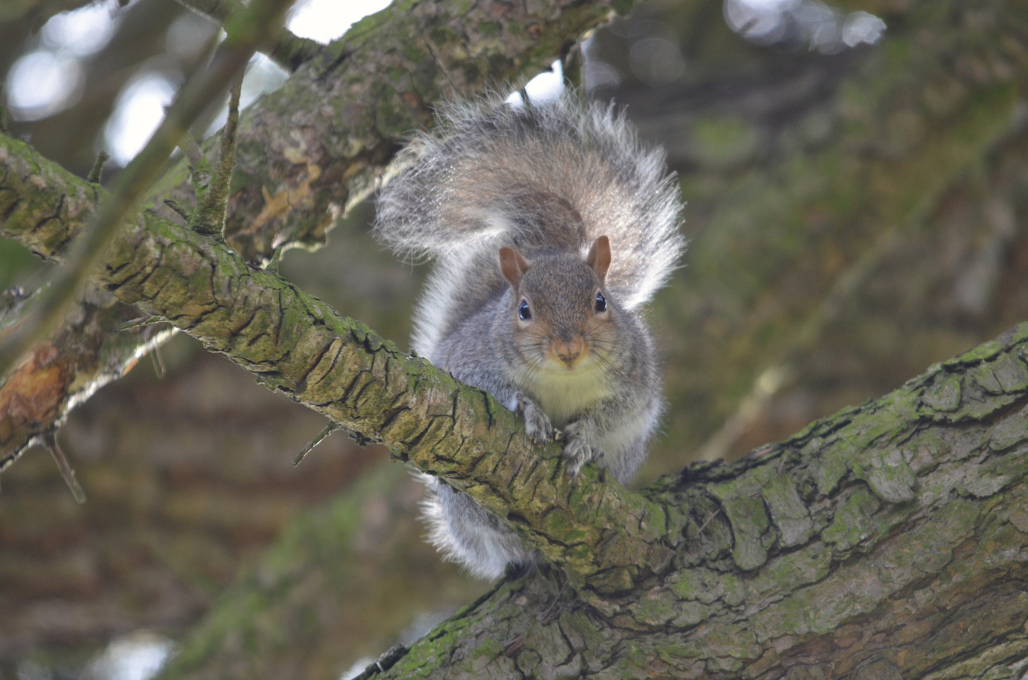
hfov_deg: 2.8
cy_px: 340
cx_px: 514
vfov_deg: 1.8
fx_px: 21370
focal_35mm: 750
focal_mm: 500
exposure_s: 1/200
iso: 800
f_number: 6.3
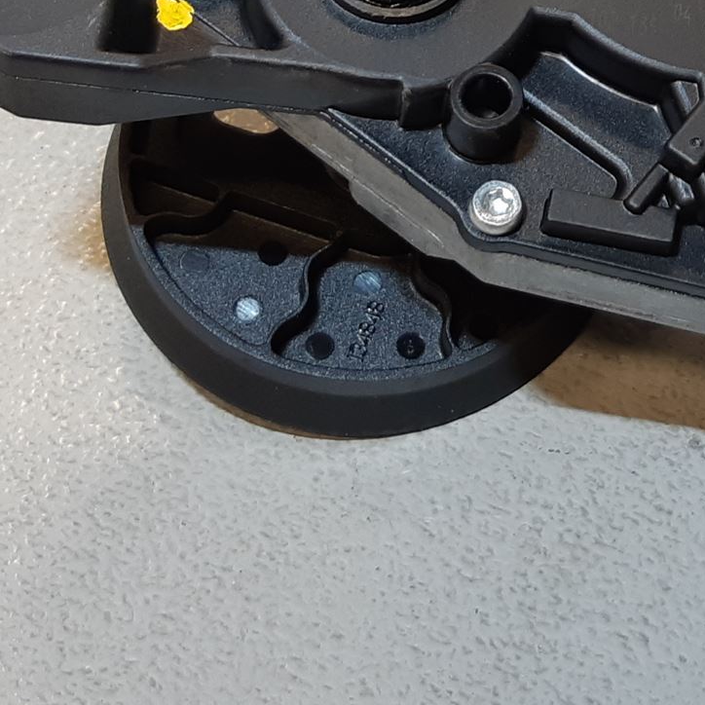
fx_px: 1498
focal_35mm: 65
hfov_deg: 24.8
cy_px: -4
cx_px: 763
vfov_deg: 25.2
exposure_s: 1/50
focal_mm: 3.93
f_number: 1.7
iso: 64
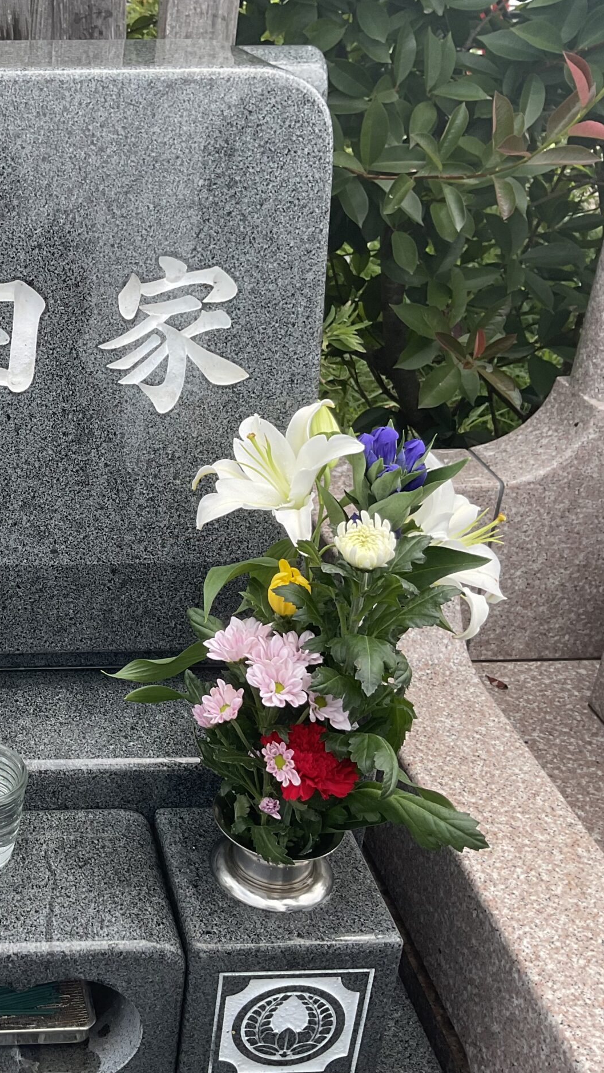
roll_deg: +0.0
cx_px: -35
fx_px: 1224
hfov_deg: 25.9
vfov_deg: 47.4
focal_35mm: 43
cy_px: 528
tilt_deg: -28.6
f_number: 1.8
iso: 16
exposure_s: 1/691
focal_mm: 3
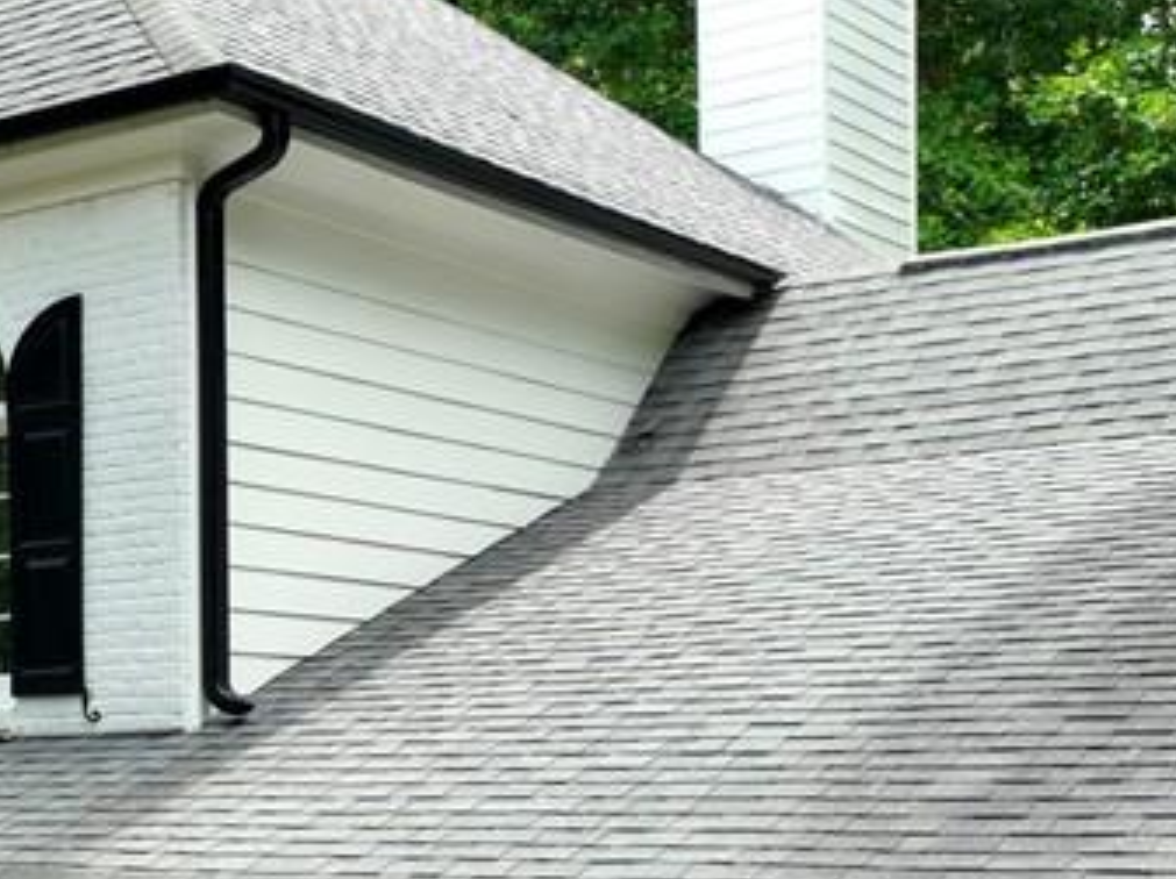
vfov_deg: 19.6
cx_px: -255
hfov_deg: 24.1
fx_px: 2477
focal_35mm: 73
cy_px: 849
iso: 100
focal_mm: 12.29
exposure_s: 1/400
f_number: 2.8
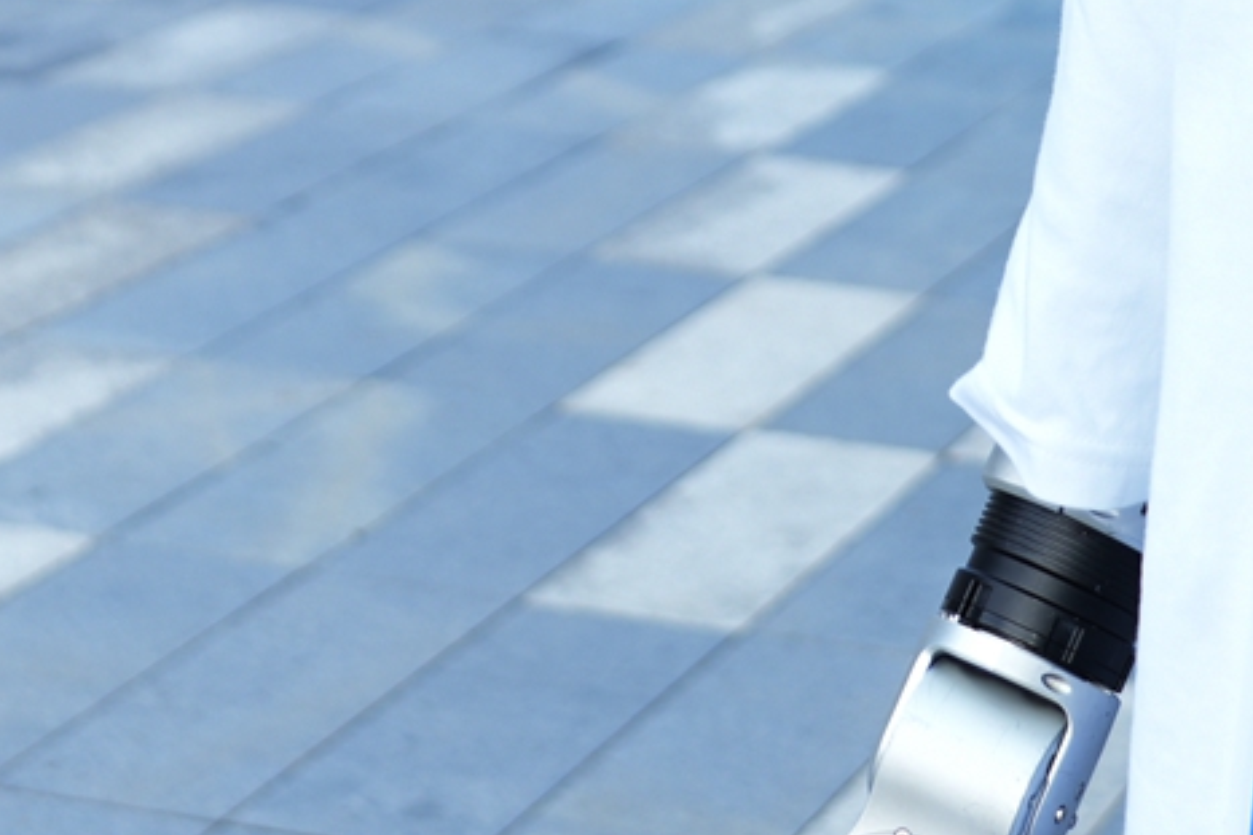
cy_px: -354
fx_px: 4558
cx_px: 580
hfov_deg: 15.7
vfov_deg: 10.2
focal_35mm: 131
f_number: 4
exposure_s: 1/250
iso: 100
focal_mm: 34
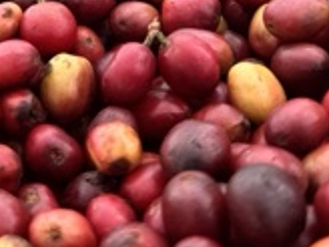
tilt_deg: -26.4
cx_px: 10
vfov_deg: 15.5
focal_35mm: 88
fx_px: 836
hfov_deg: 21.6
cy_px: -116
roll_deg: +4.9
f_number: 1.78
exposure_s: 1/773
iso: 80
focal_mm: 6.76
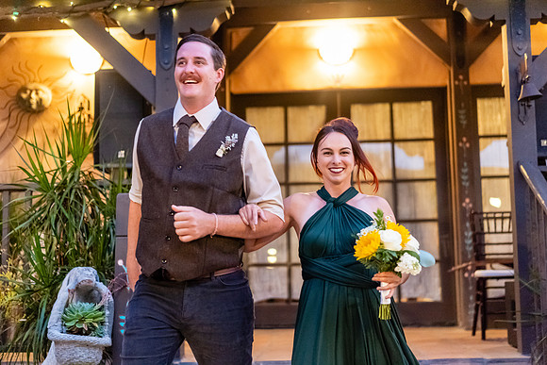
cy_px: 182
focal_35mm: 55
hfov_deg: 36.2
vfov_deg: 24.6
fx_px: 836
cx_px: 274
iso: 2500
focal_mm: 55
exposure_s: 1/200
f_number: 1.8
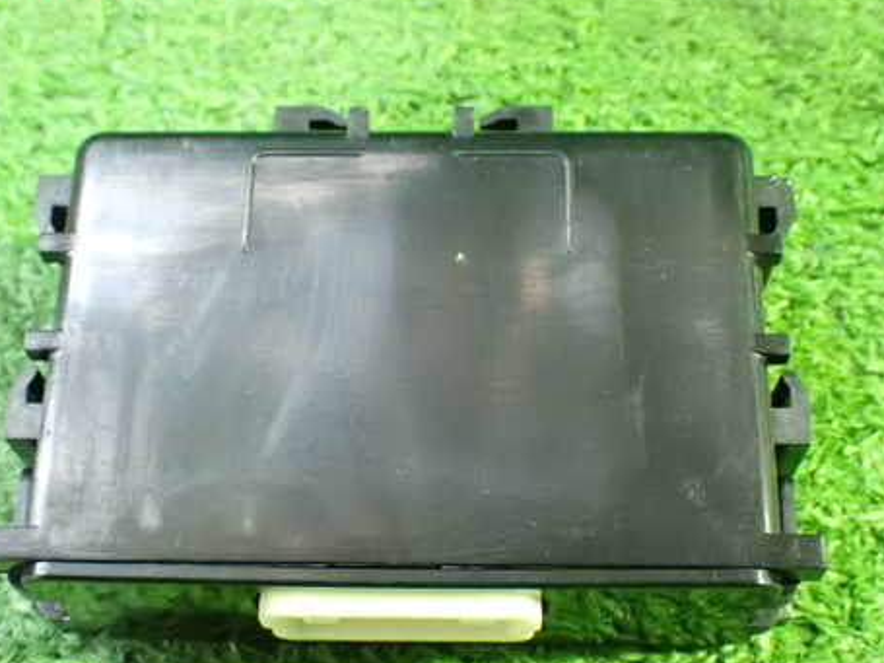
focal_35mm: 58
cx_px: 435
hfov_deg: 33.2
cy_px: 377
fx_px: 1481
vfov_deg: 25.2
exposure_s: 1/20
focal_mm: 7.84
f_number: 2.9
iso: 1600
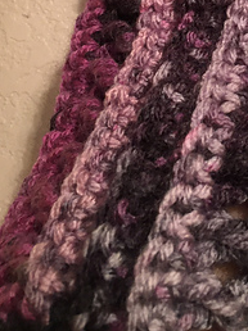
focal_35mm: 72
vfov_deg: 25.3
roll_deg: +1.3
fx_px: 689
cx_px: 233
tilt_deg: +13.0
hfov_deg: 19.9
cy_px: -26
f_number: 2.2
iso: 160
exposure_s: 1/30
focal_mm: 4.15
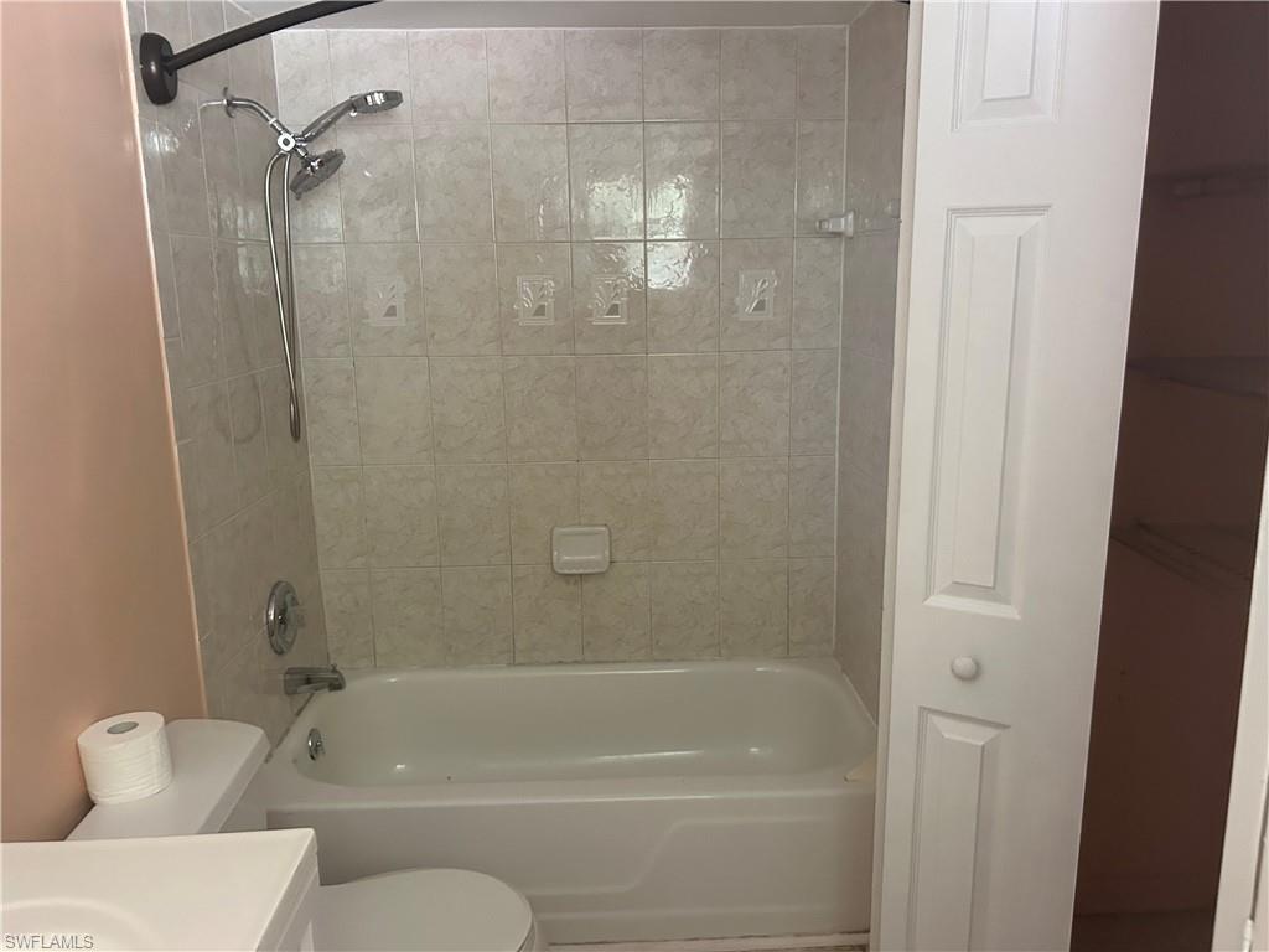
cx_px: 634
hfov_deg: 67.3
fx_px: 953
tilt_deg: -7.0
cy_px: 476
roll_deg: -0.9
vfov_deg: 53.1
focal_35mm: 26
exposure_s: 1/60
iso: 400
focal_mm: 5.7
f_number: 1.5
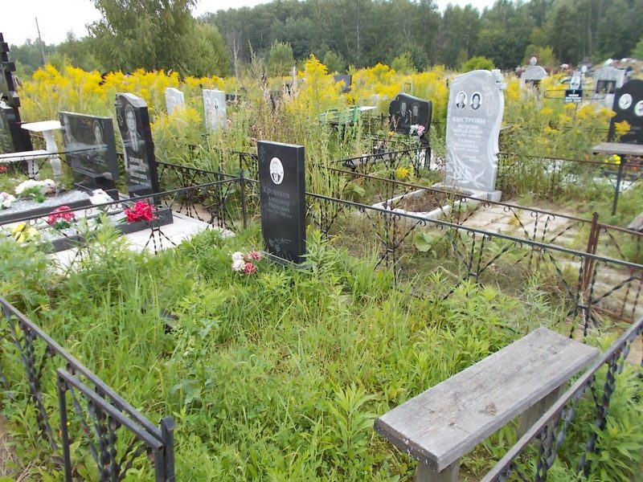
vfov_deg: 53.1
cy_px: 241
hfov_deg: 67.3
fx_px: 483
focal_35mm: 26
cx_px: 322
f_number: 3.2
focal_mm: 4.6
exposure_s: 1/320
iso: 80
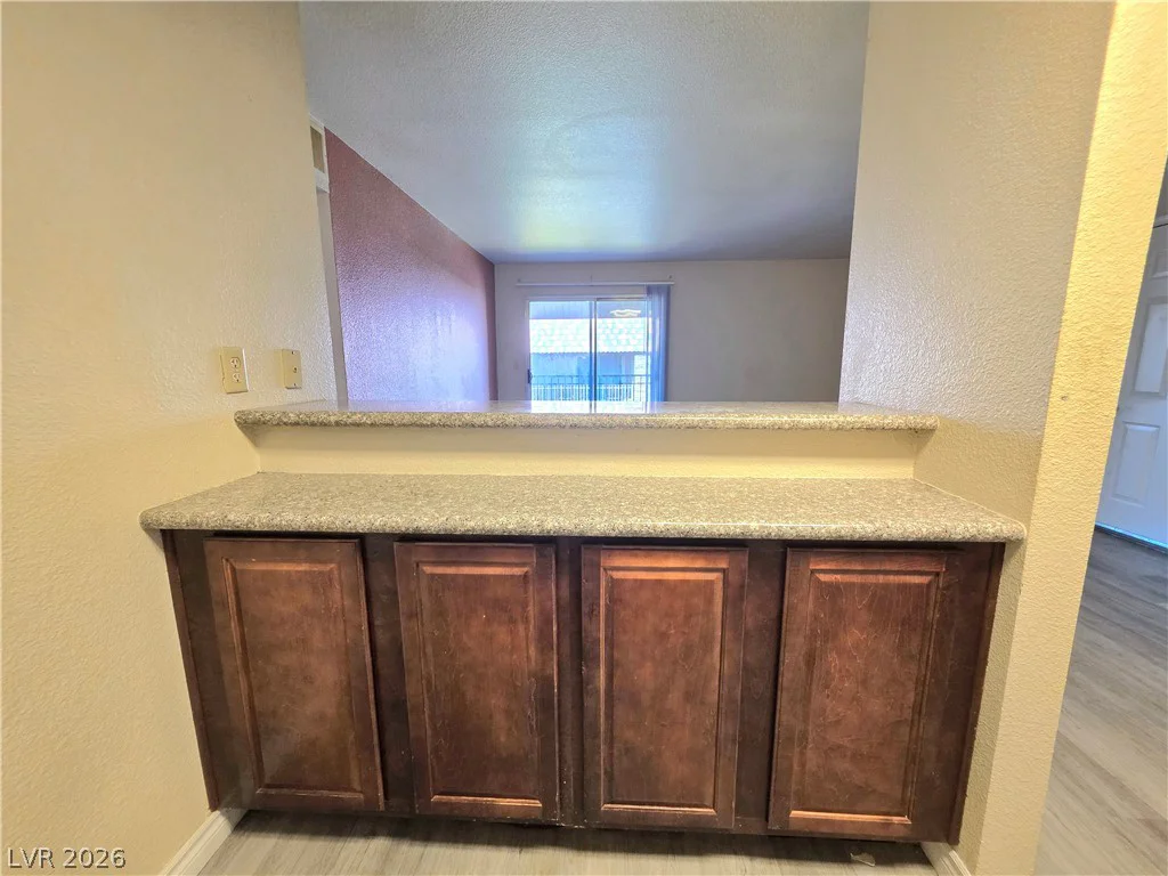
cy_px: 438
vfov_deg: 89.9
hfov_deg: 106.2
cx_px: 584
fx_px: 439
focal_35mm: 13
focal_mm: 2.2
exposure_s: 1/120
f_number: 1.9
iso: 160
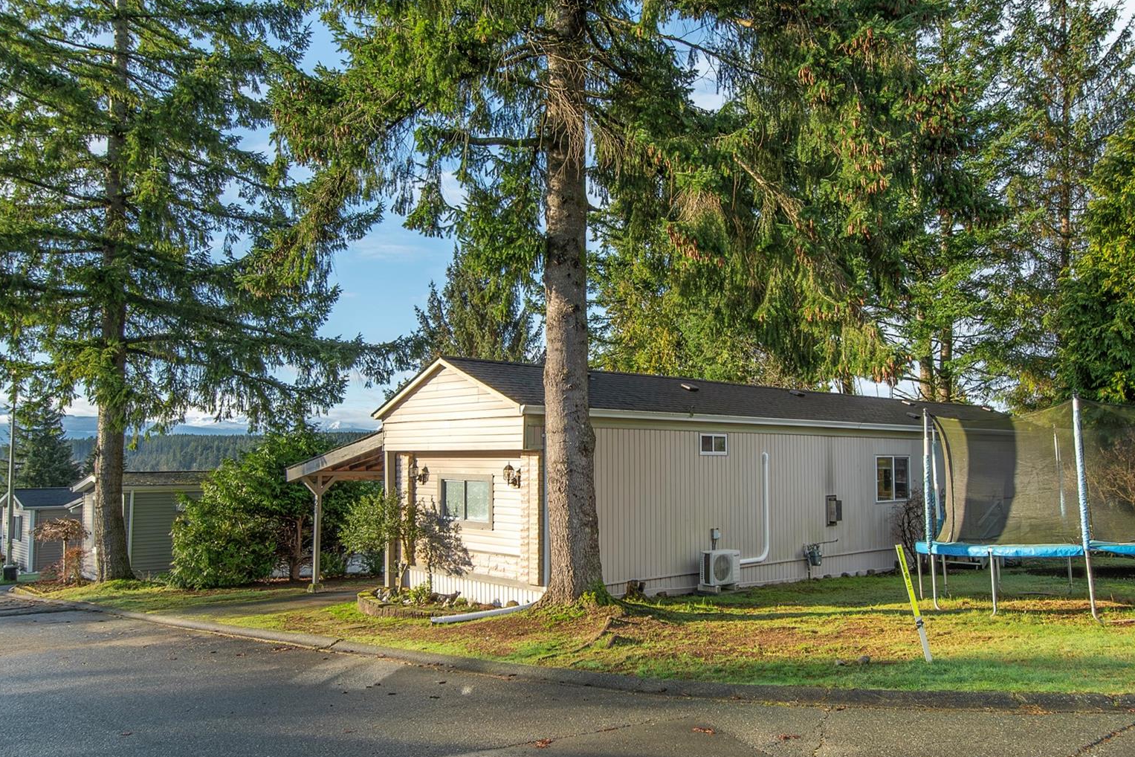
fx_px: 694
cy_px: 391
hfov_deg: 78.6
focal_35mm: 22
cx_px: 575
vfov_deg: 57.2
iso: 200
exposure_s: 1/500
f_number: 8
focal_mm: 14
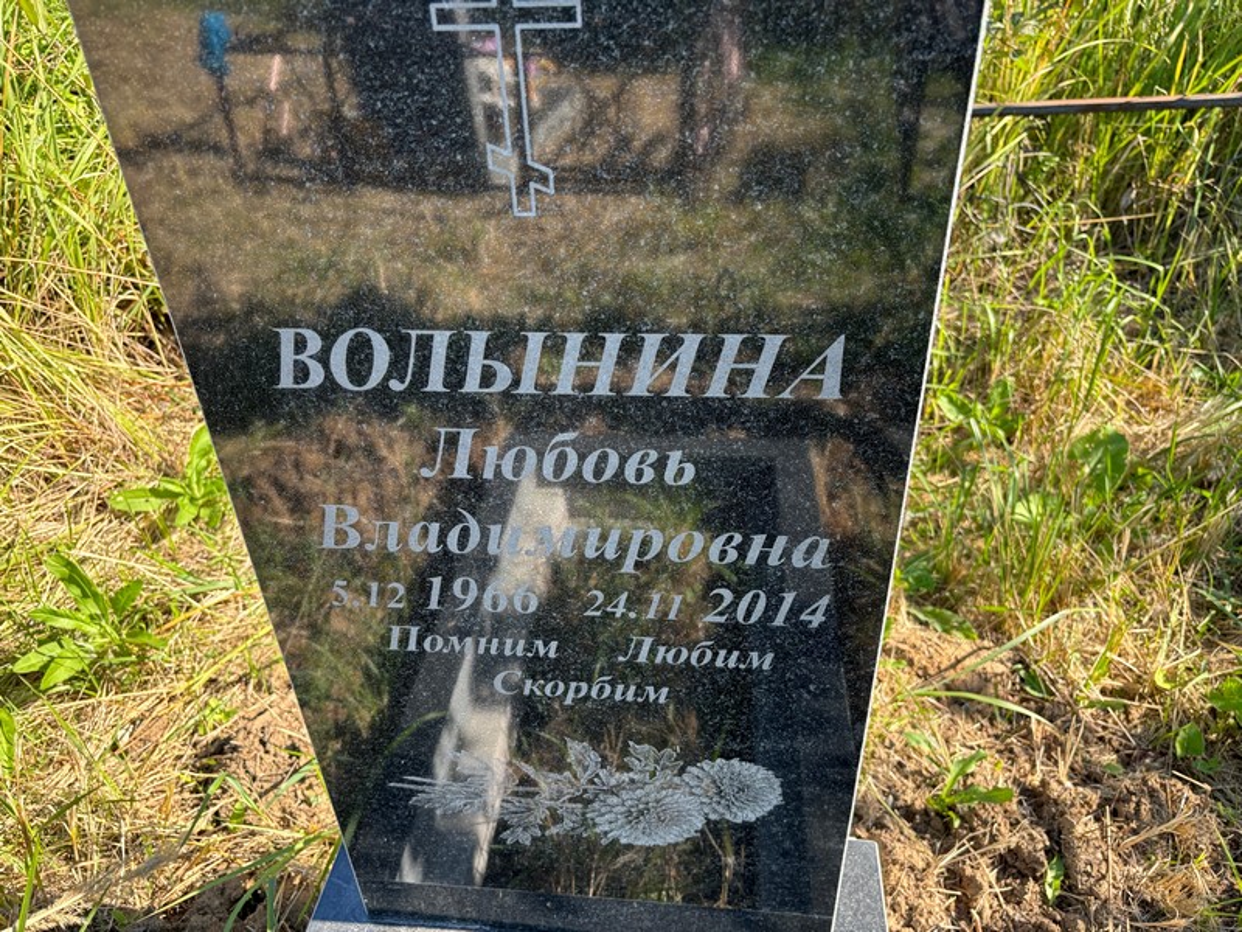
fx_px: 933
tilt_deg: -36.7
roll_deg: +4.1
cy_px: 466
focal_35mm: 26
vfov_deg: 53.1
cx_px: 621
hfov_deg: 67.3
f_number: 1.6
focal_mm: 5.96
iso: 50
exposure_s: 1/547
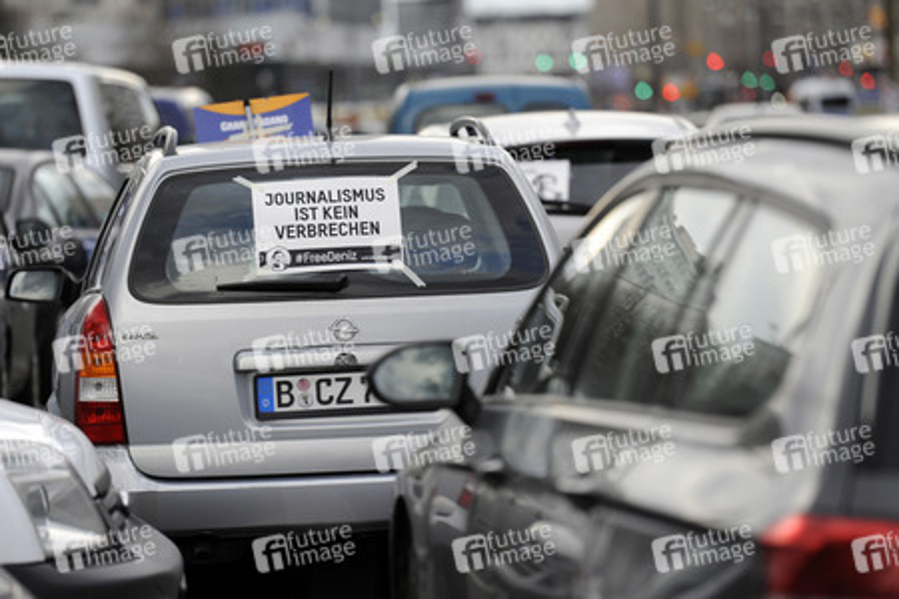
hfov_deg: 10.8
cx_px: 450
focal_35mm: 190
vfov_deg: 7.2
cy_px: 300
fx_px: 4744
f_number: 3.5
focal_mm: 190
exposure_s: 1/1000
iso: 1000
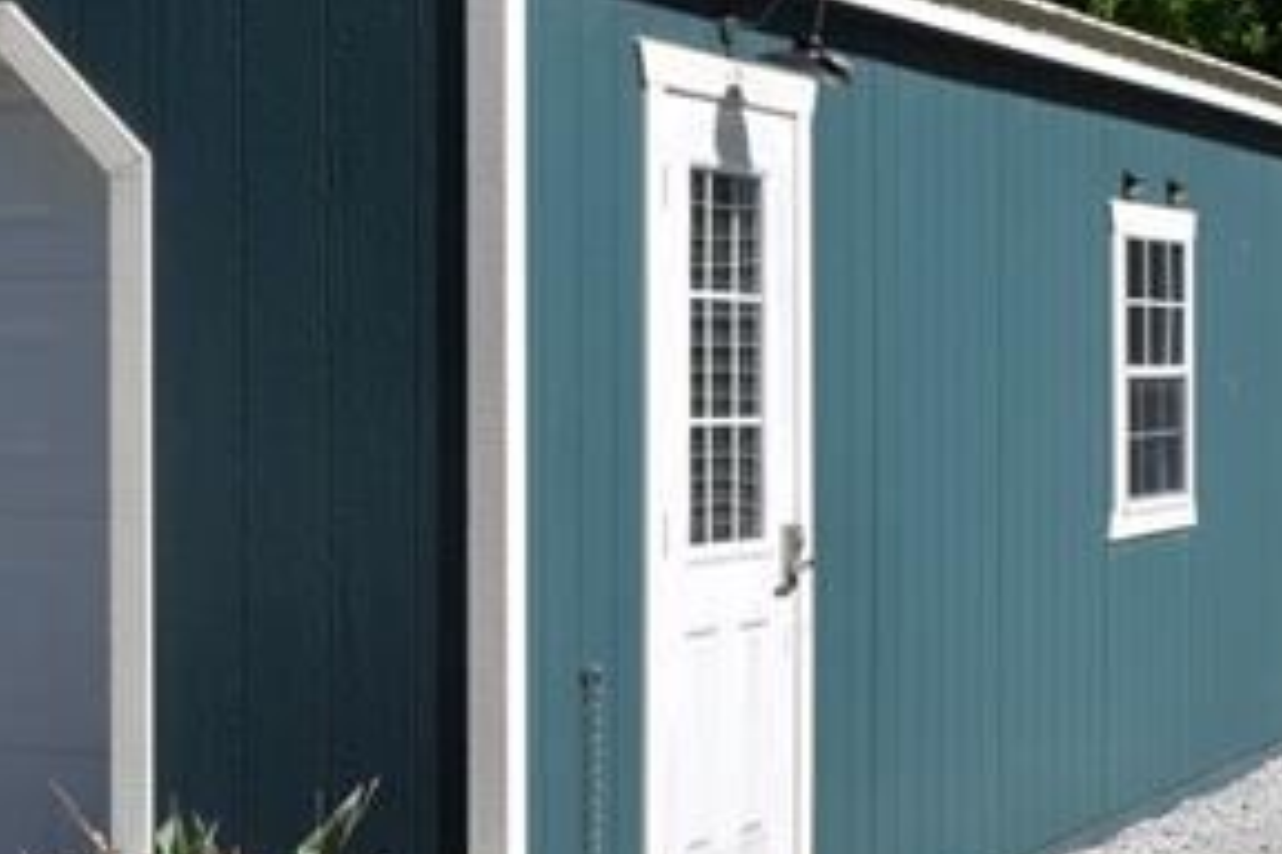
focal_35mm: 96
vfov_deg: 14.3
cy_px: 440
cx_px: 120
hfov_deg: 20.8
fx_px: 3418
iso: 200
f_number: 10
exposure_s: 1/400
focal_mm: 18
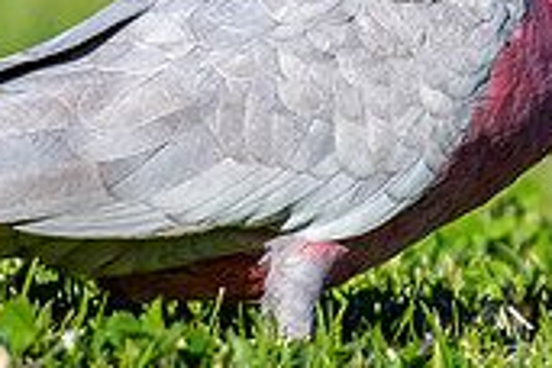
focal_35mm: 2818
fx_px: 43206
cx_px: 443
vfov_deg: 0.5
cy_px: -50
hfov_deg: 0.7
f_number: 5.6
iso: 100
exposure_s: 1/640
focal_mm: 480
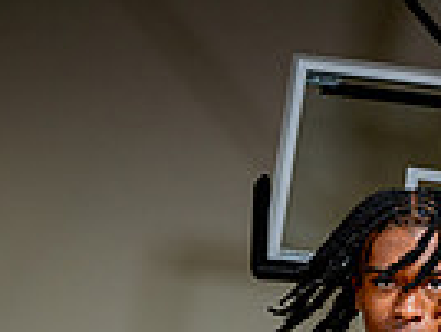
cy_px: 736
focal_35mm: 74
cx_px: 319
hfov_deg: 26.0
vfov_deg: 14.8
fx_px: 944
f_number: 8
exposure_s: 1/250
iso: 250
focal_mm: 23
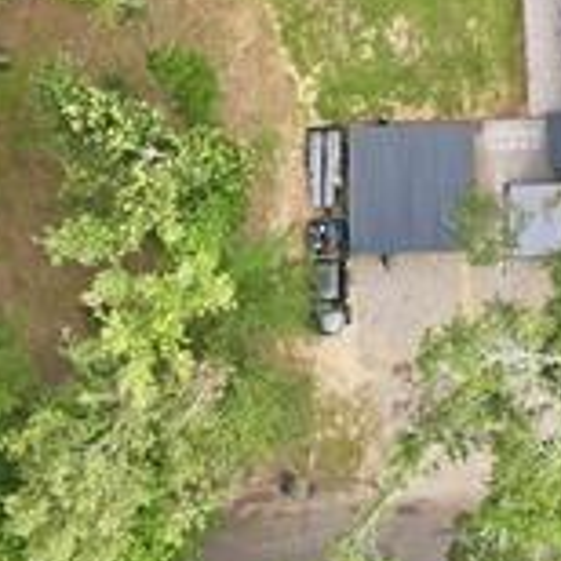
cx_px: 612
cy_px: 33
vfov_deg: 19.3
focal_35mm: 88
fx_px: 1614
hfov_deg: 19.0
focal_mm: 4.5
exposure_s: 1/80
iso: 100
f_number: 2.8
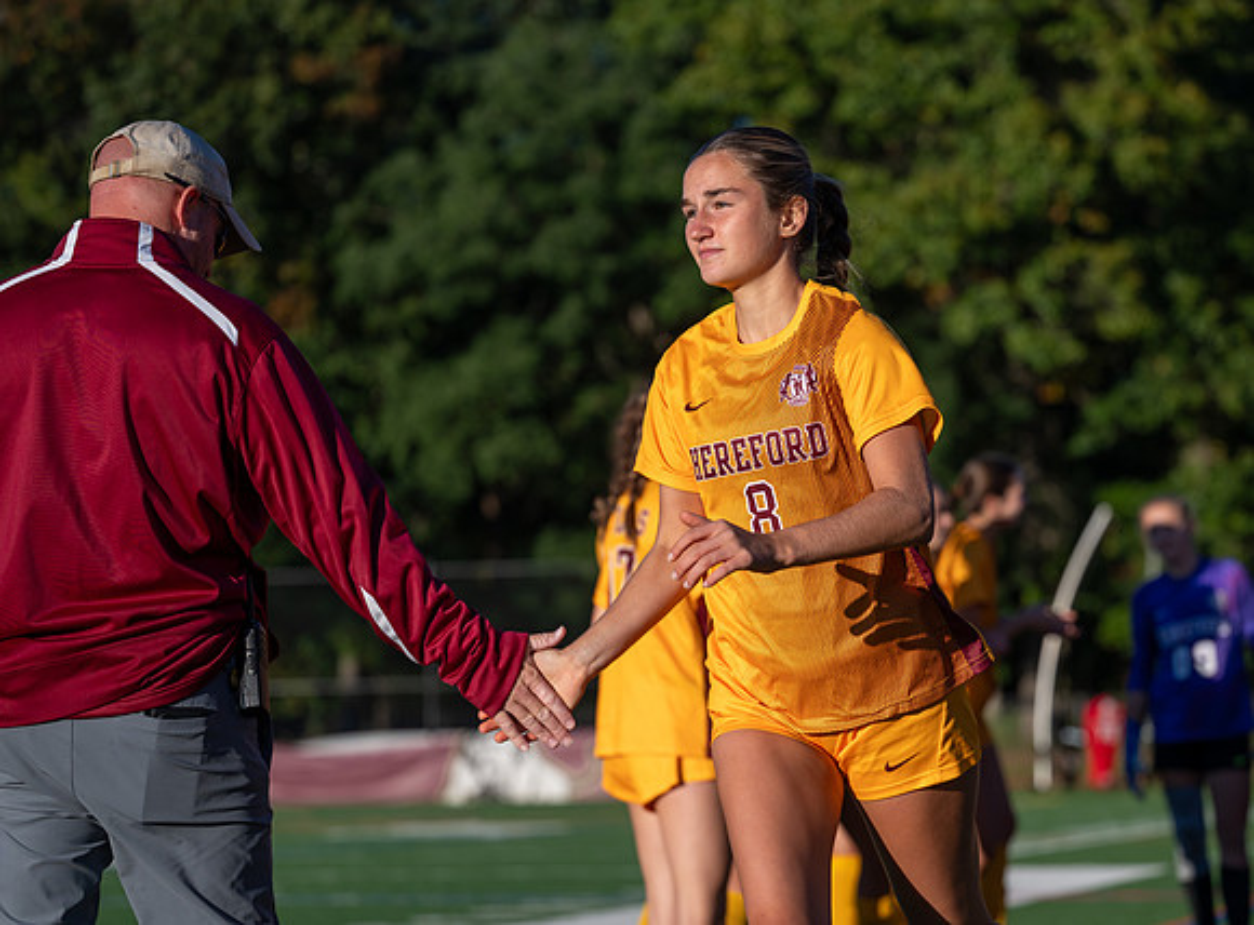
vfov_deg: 12.7
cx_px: 760
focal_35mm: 115
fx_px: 4143
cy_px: 513
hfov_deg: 17.2
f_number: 2.8
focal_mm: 86
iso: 100
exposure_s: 1/2000
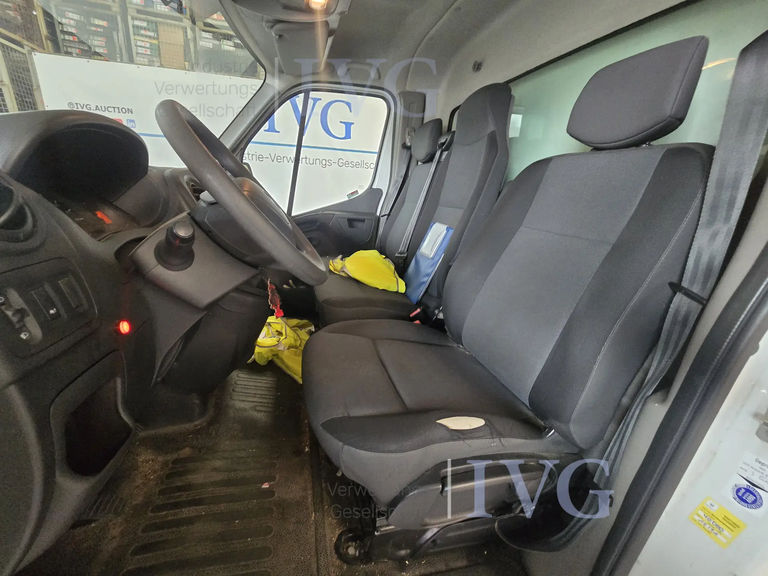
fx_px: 288
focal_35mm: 13
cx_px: 384
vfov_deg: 89.9
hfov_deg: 106.2
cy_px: 288
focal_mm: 2.2
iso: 640
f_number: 2.2
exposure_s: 1/50
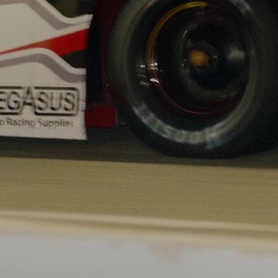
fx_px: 8241
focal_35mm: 907
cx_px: -6
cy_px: -47
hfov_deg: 1.9
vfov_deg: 1.9
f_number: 4.8
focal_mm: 120
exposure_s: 1/60
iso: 720
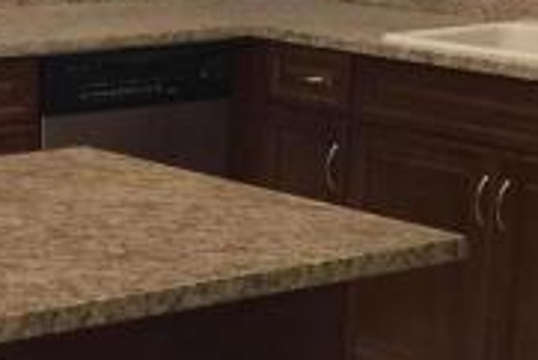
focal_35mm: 128
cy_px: 244
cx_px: -113
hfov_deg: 15.4
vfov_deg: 10.7
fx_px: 1914
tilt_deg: -13.2
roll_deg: -1.1
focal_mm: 4.15
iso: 64
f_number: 2.2
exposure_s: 1/17
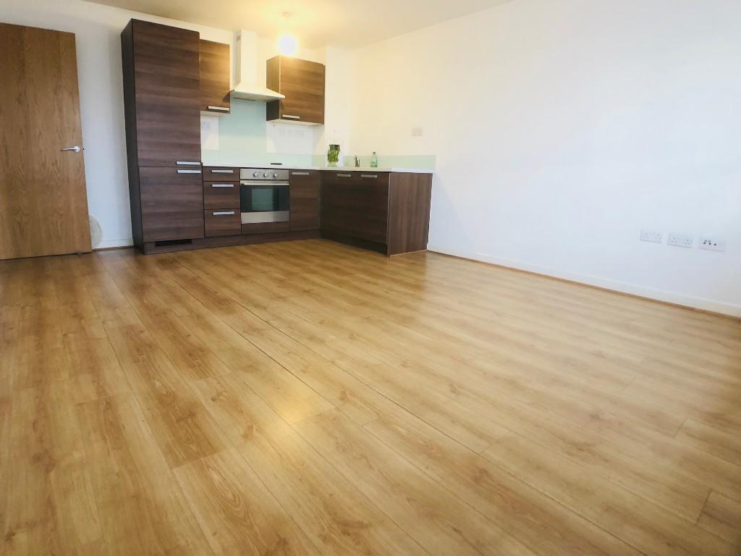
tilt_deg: -13.1
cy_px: 278
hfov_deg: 63.4
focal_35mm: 28
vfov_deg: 49.7
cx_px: 370
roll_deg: -1.7
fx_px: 599
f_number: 1.8
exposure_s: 1/17
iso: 40
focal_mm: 3.99
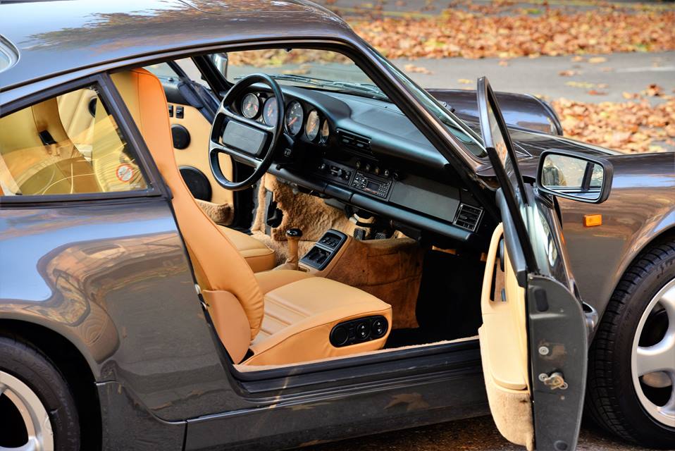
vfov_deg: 14.4
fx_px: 1782
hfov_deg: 21.4
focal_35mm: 95
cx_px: 338
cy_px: 226
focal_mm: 95
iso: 500
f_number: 5.6
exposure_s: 1/100
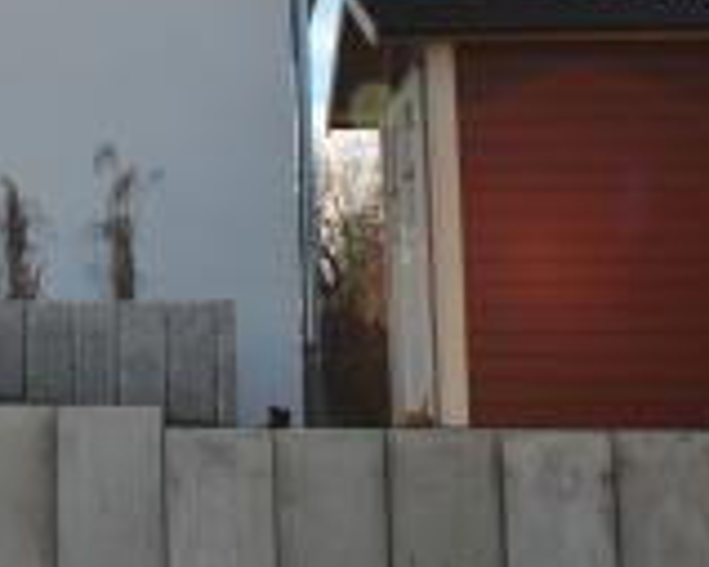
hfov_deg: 17.3
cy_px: -47
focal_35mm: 104
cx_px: -216
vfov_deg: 14.5
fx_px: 2181
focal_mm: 22
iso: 100
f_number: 10
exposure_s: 1/200
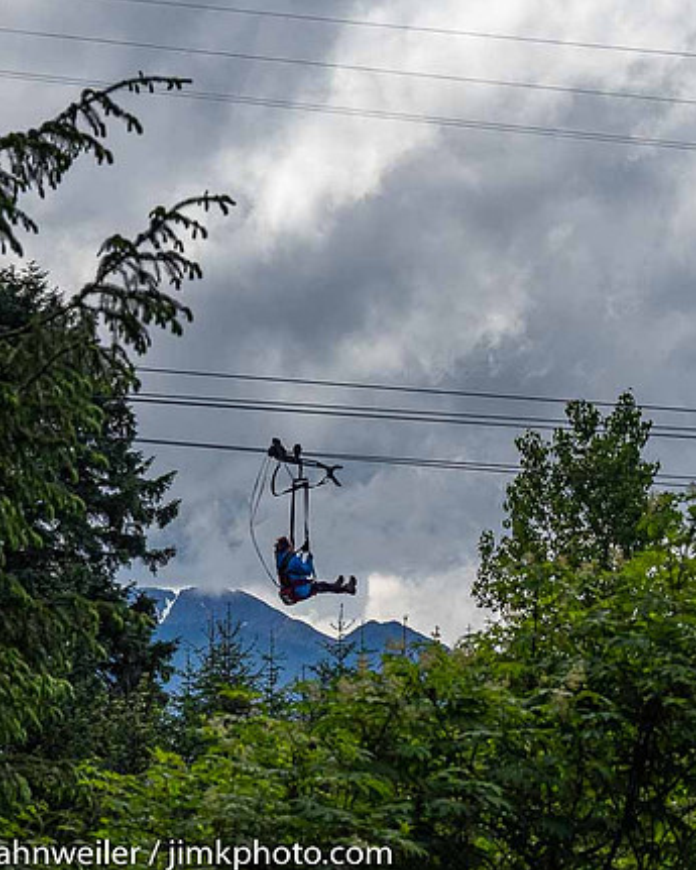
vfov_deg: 9.2
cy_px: 433
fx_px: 5405
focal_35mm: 210
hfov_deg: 7.4
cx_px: 470
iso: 500
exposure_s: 1/5000
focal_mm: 80
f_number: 5.6
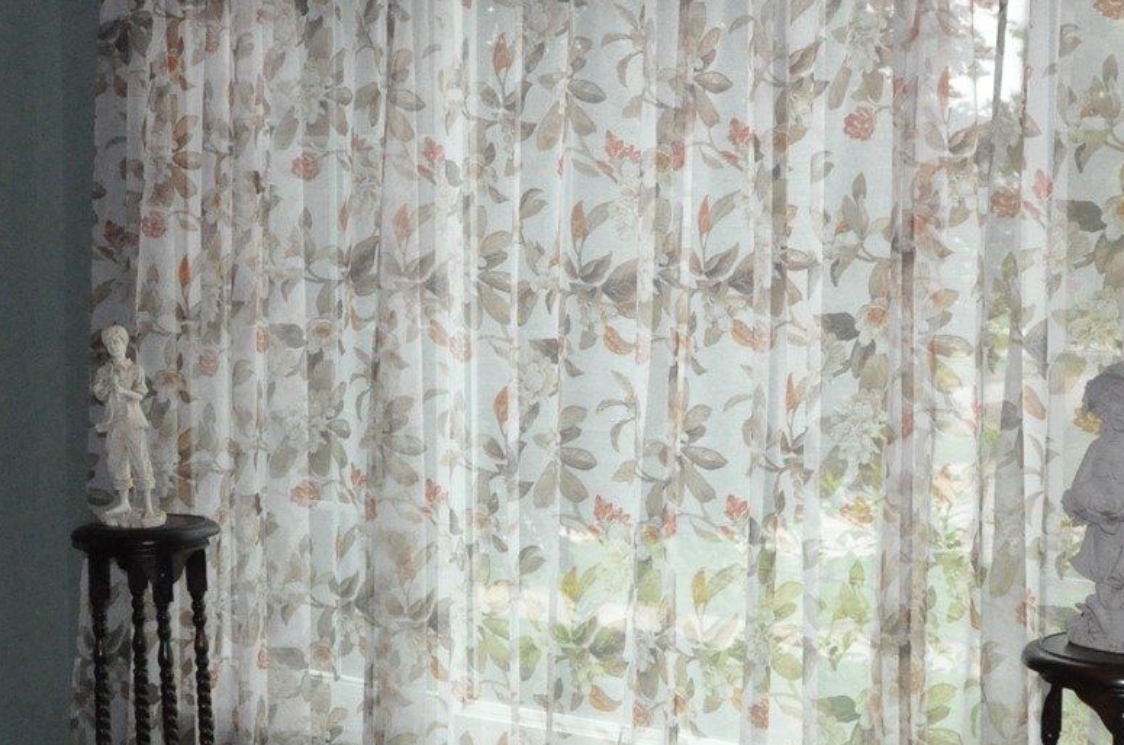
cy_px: 431
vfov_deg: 17.2
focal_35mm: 79
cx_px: 647
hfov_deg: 25.7
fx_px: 2462
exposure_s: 1/200
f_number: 18
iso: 3200
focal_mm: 24
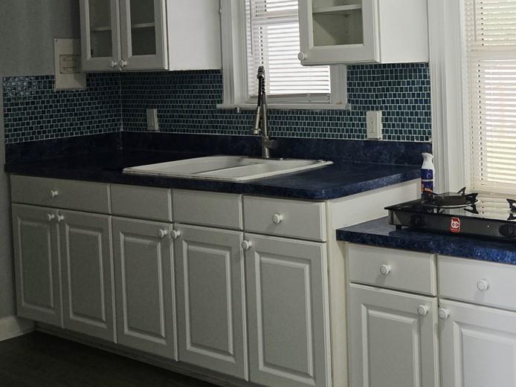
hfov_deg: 34.0
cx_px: 476
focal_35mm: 53
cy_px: 76
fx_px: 790
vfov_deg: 27.0
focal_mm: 5.4
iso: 125
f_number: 1.8
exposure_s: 1/120
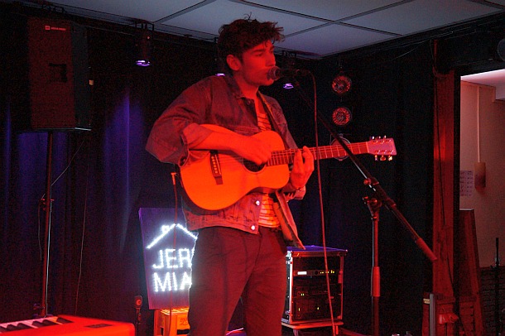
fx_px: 631
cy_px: 168
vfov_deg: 29.8
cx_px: 252
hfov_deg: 43.6
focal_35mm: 45
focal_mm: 30
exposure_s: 1/25
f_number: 4.5
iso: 3200
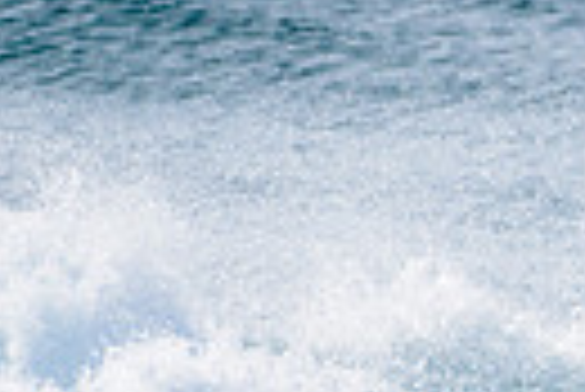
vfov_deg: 0.5
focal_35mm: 2725
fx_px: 44330
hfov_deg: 0.8
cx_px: 1413
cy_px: 455
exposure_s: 1/2000
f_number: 5.6
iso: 110
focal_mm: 500
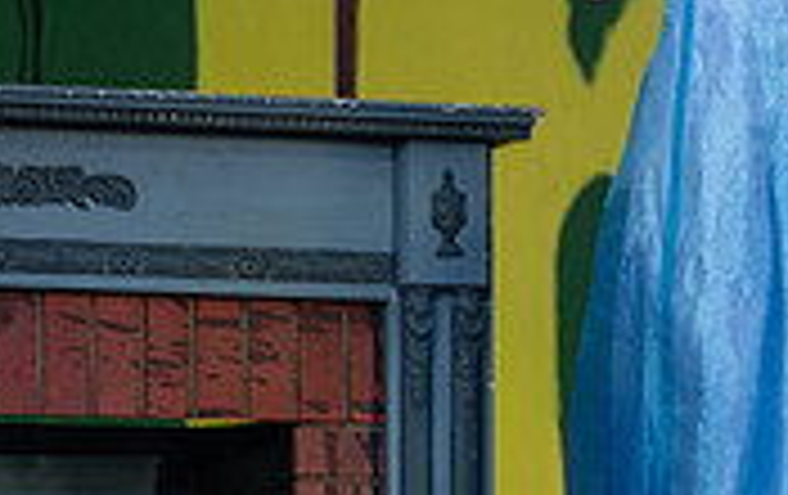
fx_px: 9529
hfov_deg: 4.7
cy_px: -105
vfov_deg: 3.0
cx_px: 947
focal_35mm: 443
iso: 200
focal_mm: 105
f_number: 2.8
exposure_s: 1/320
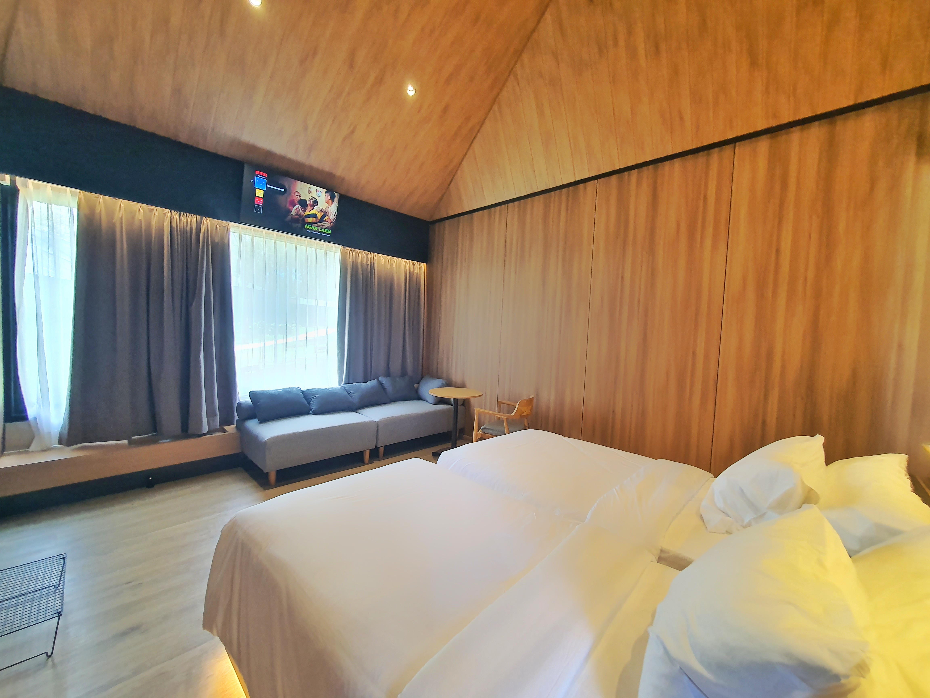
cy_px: 349
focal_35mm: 13
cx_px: 465
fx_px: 349
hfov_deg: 106.2
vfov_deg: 89.9
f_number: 2.2
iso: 160
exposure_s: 1/50
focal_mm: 1.8
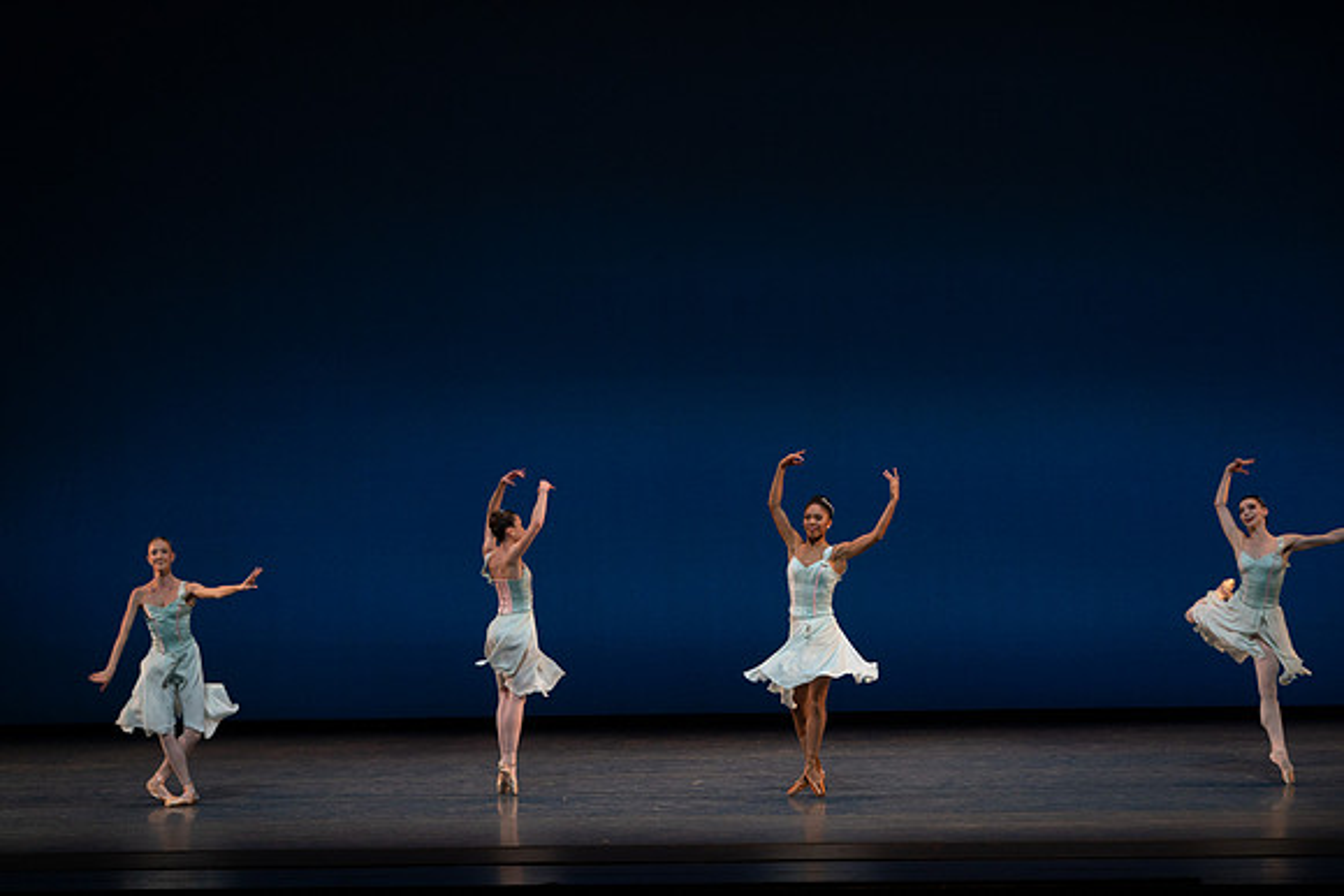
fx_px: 4070
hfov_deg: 18.8
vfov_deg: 12.6
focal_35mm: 109
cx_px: 672
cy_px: 448
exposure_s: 1/500
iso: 3200
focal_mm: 109
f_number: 8
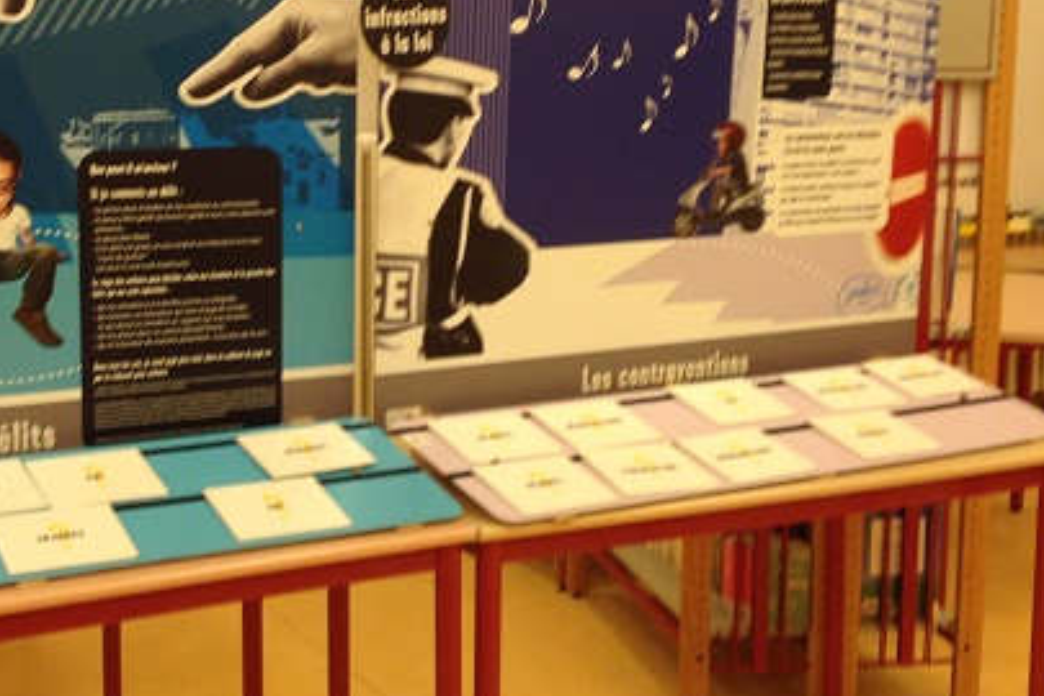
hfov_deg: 32.5
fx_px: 1769
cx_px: 314
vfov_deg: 22.2
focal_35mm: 61
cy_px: 295
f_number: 2.4
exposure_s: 1/15
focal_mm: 4.28
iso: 64
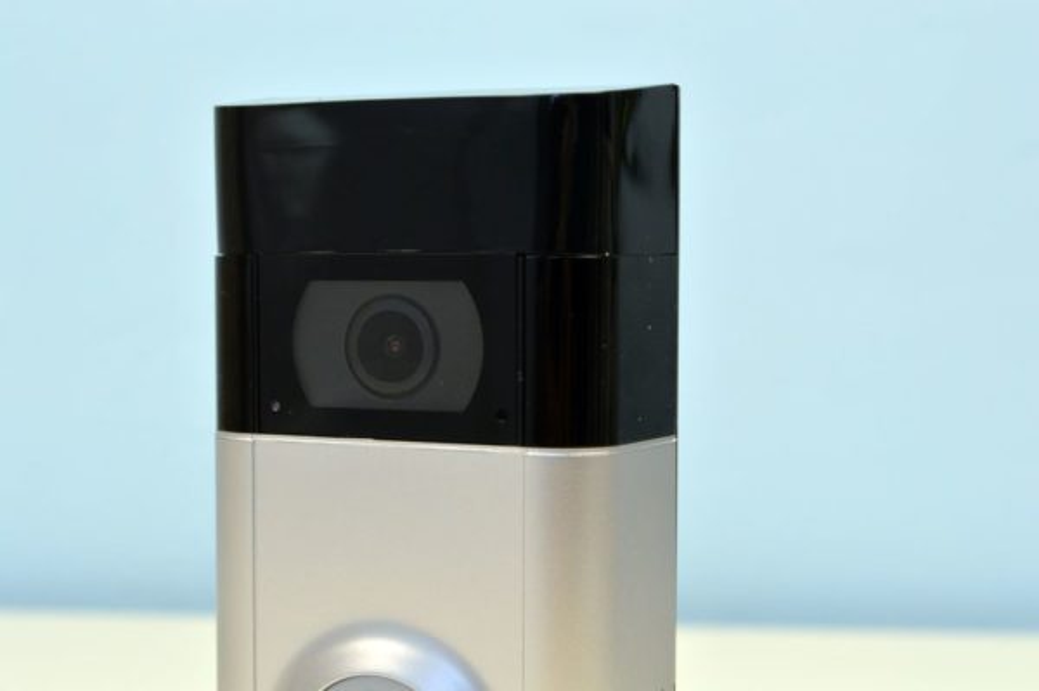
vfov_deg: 23.7
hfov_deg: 35.1
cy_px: 346
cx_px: 520
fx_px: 1644
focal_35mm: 57
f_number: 10
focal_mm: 38
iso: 800
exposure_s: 1/25
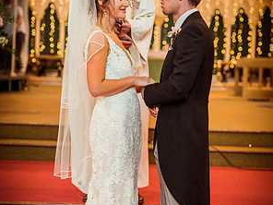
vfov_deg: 20.2
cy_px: 99
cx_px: 136
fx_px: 576
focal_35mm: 73
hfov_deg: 26.7
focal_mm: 50
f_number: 2.2
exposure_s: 1/160
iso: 560
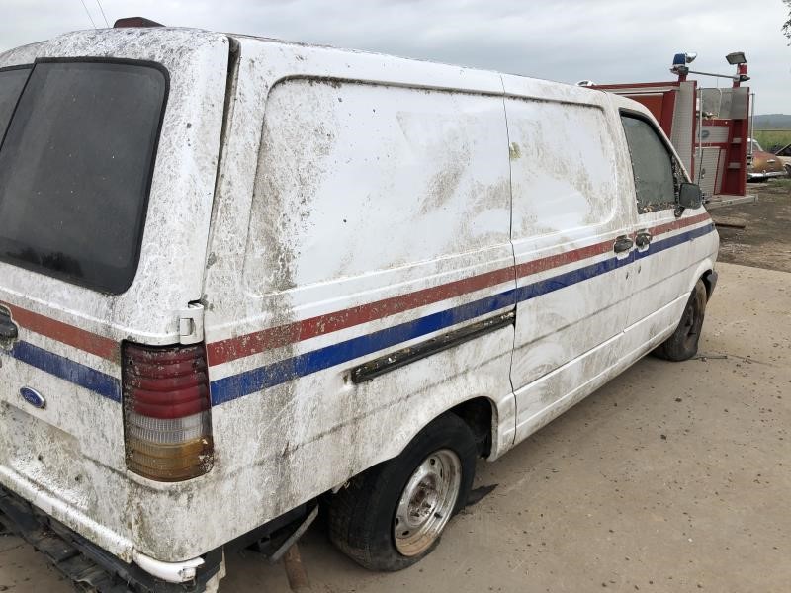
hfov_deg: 63.4
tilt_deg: -16.0
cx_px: 396
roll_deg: -3.3
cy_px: 296
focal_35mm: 28
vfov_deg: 49.7
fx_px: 640
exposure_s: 1/657
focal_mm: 3.99
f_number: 1.8
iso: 20
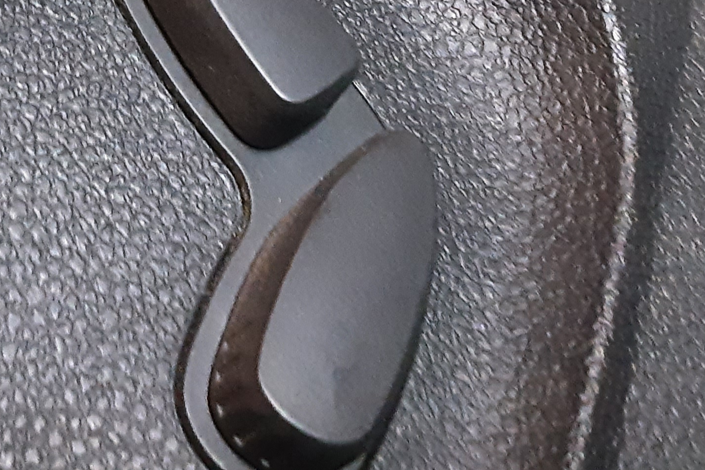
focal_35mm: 64
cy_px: 39
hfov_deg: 30.2
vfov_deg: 20.8
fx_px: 1253
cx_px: 88
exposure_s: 1/17
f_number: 1.9
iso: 800
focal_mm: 2.91
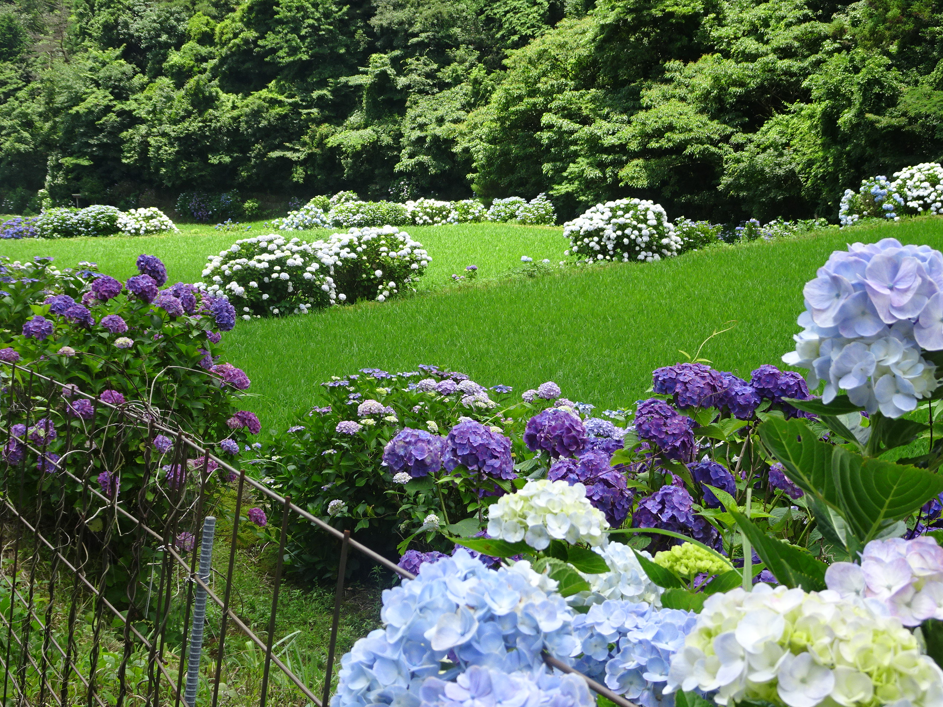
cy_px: 358
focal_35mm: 59
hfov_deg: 32.7
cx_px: 469
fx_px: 1607
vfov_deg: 24.8
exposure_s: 1/200
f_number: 4.5
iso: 80
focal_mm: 9.87
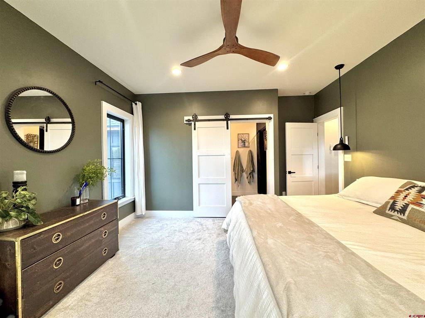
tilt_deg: -0.8
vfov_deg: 85.7
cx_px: 212
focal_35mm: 14
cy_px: 159
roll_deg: +0.3
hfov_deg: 102.1
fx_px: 172
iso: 200
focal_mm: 2.22
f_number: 2.2
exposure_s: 1/120
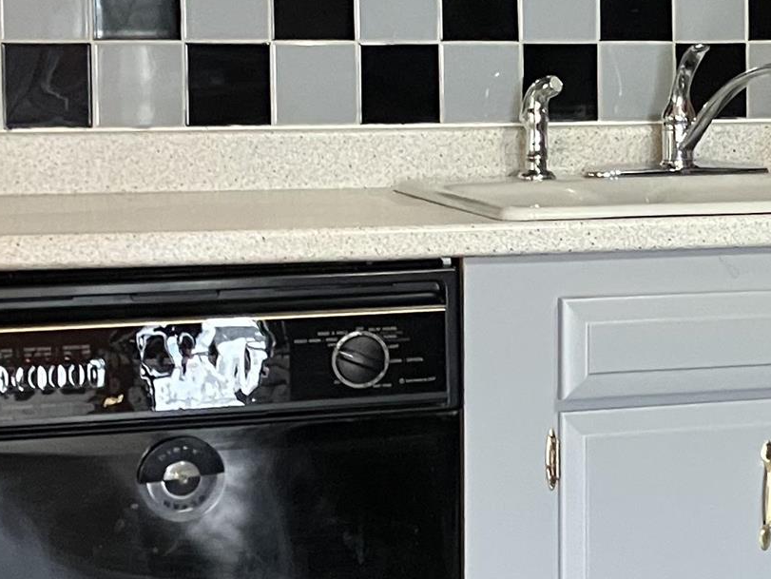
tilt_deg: -4.0
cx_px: 839
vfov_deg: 14.0
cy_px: 237
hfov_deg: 17.9
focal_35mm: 106
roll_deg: -0.1
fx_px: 2362
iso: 320
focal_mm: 3.99
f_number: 1.8
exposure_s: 1/40
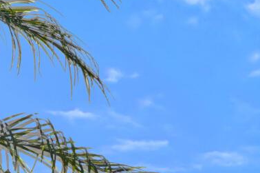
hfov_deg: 13.7
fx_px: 916
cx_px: 526
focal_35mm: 127
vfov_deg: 8.0
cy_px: 633
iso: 640
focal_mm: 16
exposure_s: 1/250
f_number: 13
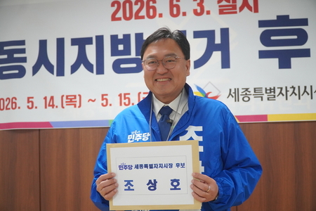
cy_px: 106
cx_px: 158
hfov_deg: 29.2
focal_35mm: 69
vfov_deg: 19.7
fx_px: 606
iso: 2000
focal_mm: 46
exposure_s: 1/160
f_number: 4
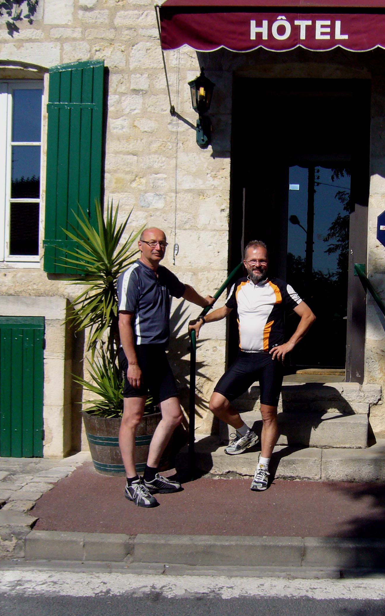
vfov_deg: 40.3
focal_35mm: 50
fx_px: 839
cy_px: 310
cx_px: 238
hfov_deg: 25.8
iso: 100
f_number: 5.6
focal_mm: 5.8
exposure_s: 1/800
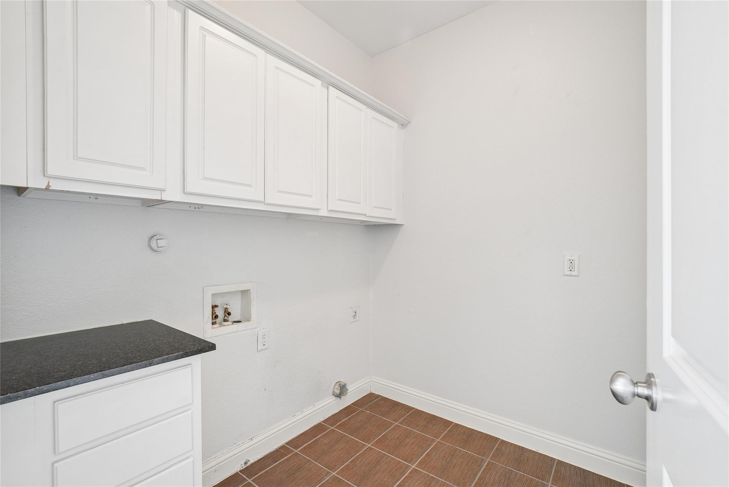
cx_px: 364
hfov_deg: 100.4
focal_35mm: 15
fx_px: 304
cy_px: 244
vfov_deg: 77.4
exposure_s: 1/4
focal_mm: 15
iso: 250
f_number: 5.6
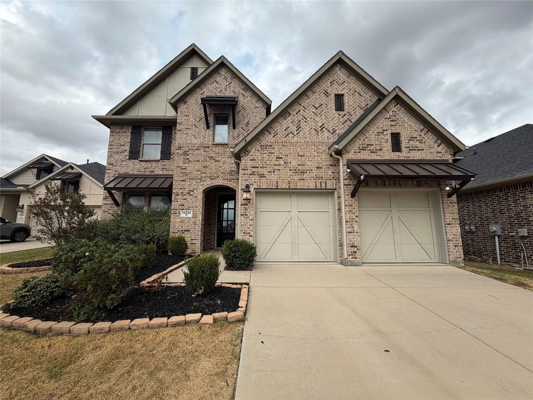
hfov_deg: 102.1
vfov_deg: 85.7
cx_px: 266
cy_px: 200
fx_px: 216
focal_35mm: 14
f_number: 2.2
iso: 25
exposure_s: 1/770
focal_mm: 2.22
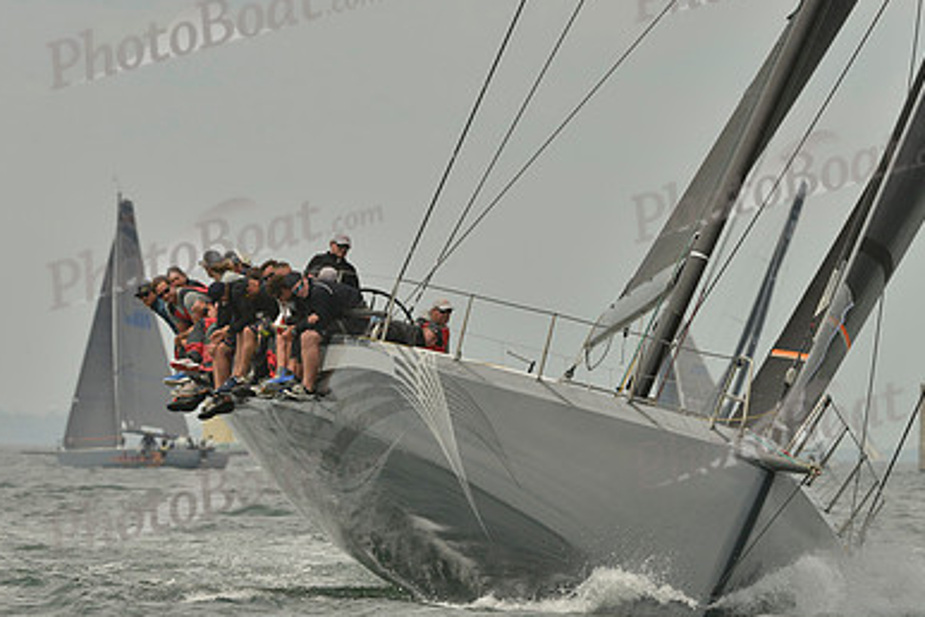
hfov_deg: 4.0
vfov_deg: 2.7
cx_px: 509
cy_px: 338
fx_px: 13103
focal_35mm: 510
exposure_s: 1/1000
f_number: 9
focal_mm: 340
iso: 280
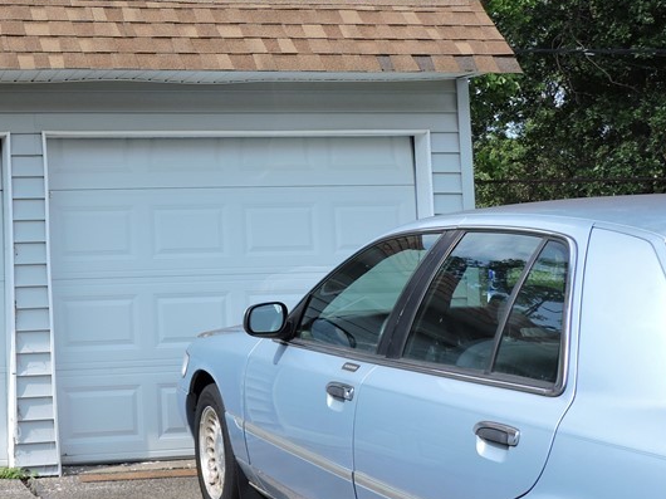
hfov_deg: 31.3
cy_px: 163
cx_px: 33
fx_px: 1115
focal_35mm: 58
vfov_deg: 25.1
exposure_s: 1/640
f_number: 3.1
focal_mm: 5.4
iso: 100
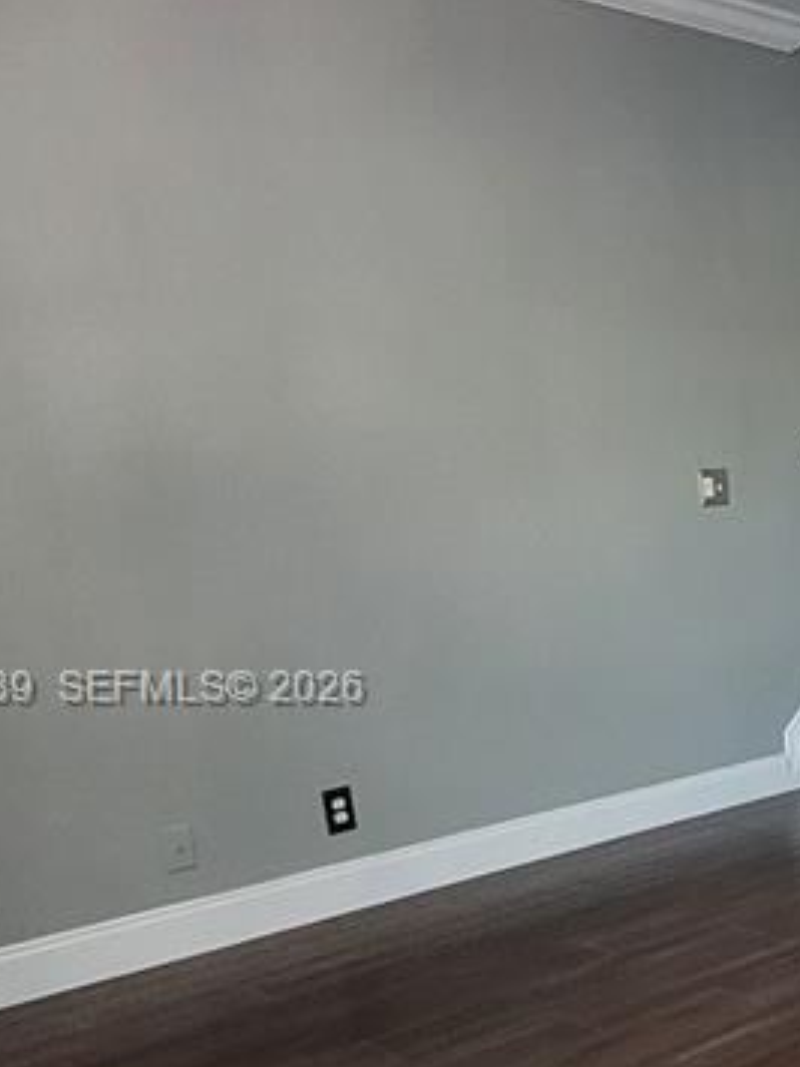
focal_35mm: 44
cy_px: 691
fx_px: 1357
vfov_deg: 42.5
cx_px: 1161
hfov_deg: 25.7
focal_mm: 1.74
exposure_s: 1/60
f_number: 2.2
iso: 320
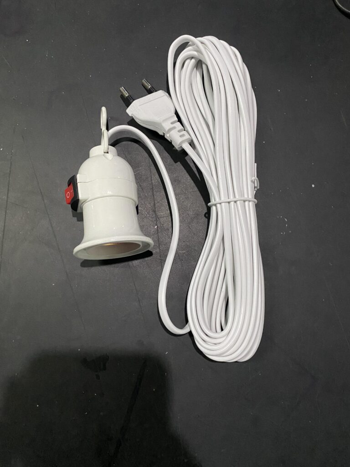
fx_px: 351
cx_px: 175
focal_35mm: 26
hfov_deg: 53.1
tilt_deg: -82.0
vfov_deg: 67.3
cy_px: 234
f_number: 1.8
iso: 320
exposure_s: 1/50
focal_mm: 4.25
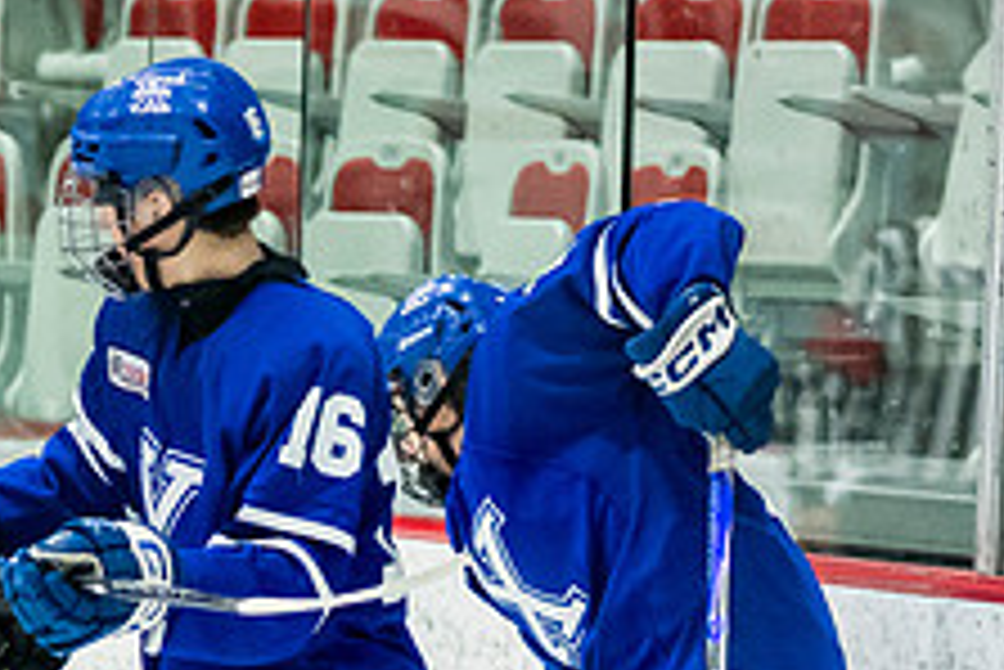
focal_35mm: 483
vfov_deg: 2.8
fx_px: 13479
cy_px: 1107
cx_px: -14
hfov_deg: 4.3
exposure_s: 1/1000
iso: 1600
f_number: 3.2
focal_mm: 92
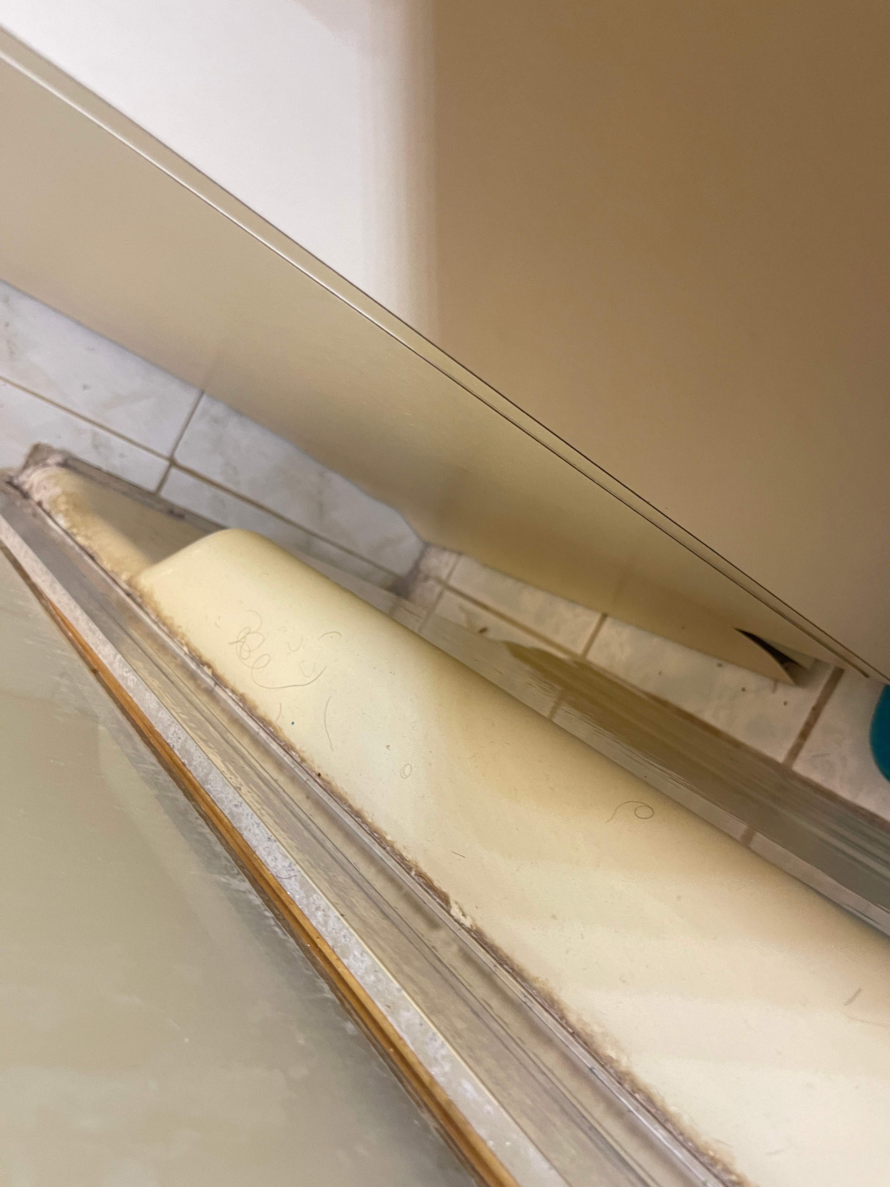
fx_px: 891
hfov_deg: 53.1
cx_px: 445
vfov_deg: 67.3
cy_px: 594
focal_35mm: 26
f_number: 1.6
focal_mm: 5.1
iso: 200
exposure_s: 1/60
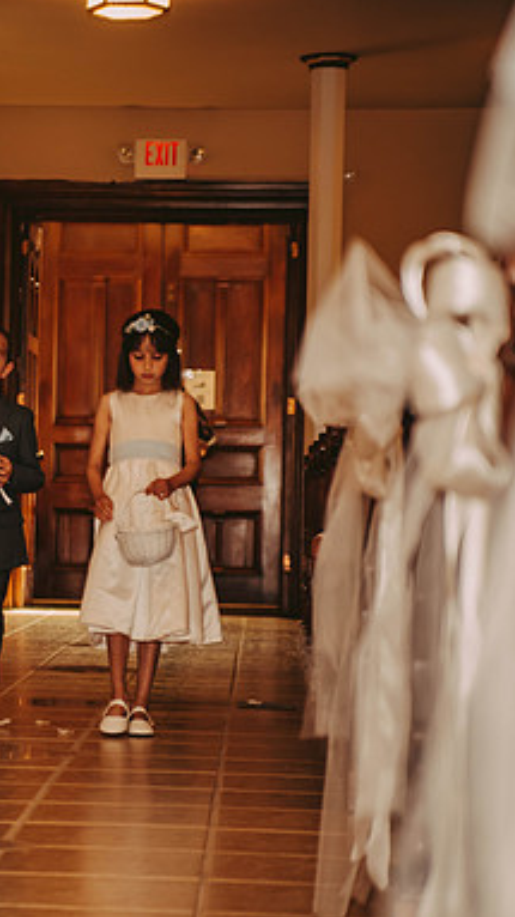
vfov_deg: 18.0
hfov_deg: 10.1
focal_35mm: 119
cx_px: -36
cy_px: 456
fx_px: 2893
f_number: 2.8
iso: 800
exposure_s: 1/100
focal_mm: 75
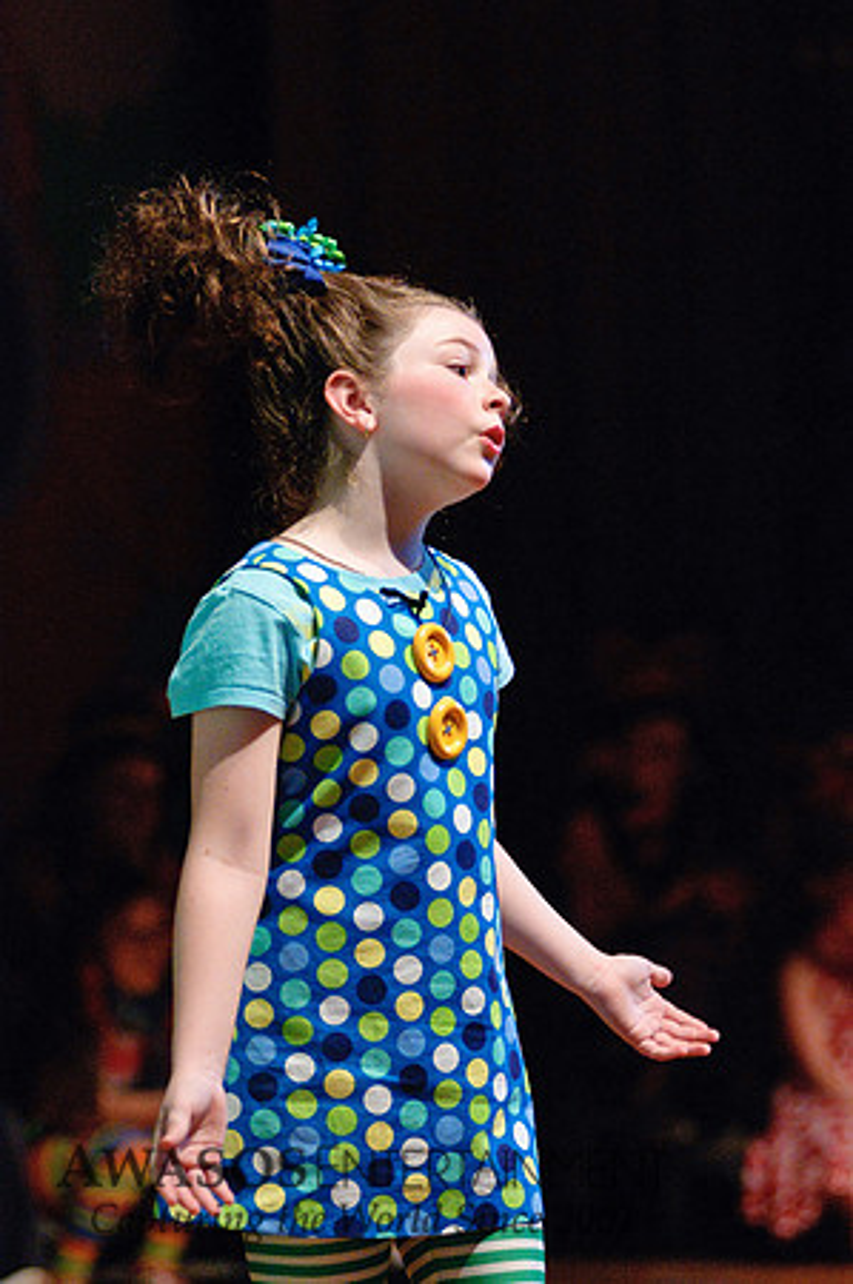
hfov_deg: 7.6
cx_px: 426
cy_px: 642
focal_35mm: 180
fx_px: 6412
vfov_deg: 11.4
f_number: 2.8
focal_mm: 120
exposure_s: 1/100
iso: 4500
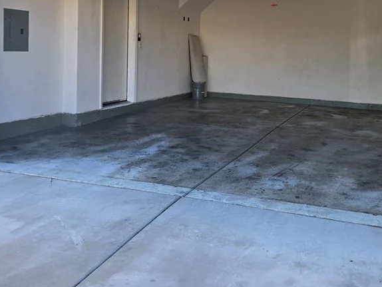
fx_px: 453
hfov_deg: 45.2
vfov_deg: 34.4
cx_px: 250
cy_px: 69
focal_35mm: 41
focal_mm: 5.4
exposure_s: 1/944
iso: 80
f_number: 1.8
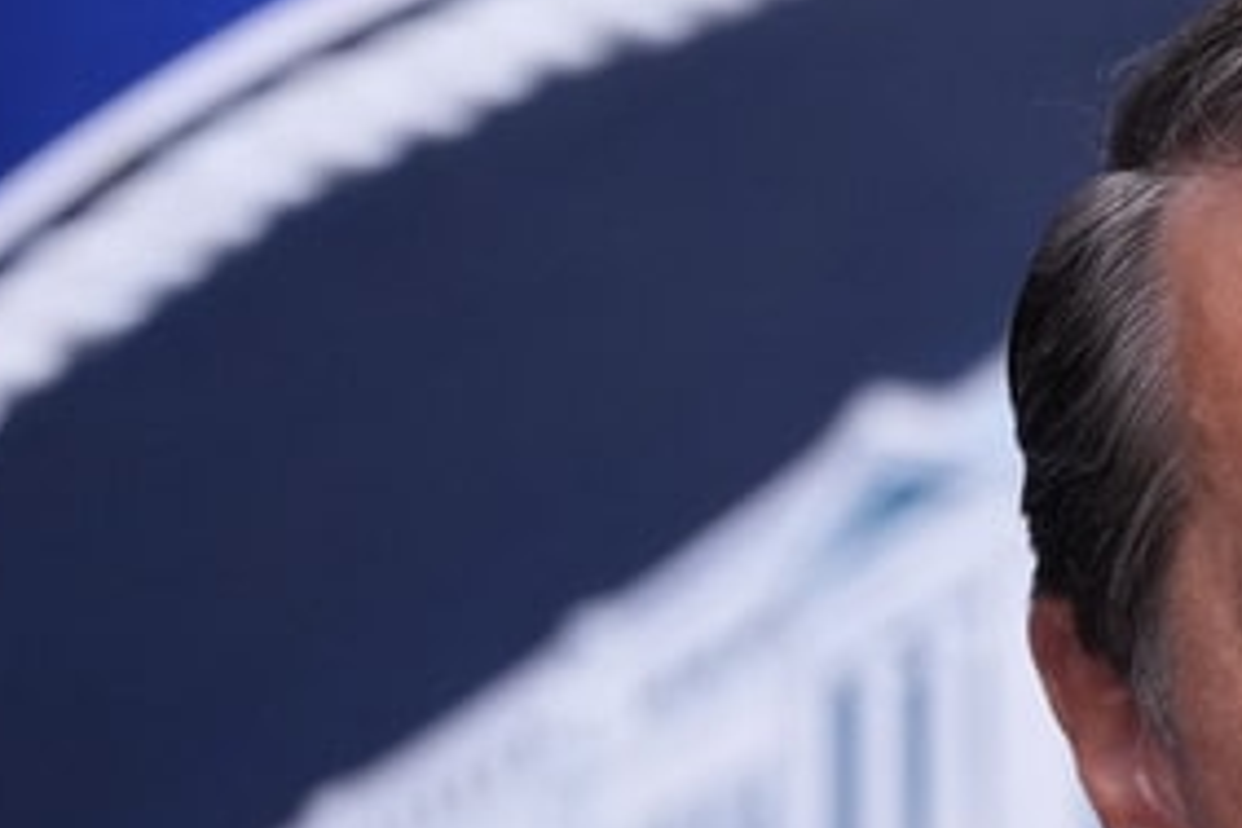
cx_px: 1696
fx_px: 50159
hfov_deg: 1.4
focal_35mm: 1454
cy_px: 1044
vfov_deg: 0.9
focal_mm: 400
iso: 2000
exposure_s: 1/160
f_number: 5.6
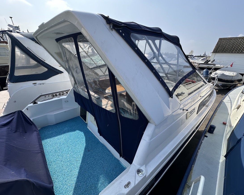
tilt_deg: -22.5
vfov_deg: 84.1
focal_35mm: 15
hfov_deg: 96.7
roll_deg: -2.8
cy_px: 99
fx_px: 108
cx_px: 116
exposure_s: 1/1024
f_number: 2.2
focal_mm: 2.22
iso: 40
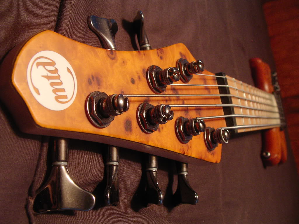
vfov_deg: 37.7
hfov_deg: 49.0
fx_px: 328
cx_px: 150
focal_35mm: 38
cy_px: 112
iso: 100
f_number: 3.5
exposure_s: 1/6
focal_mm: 5.8
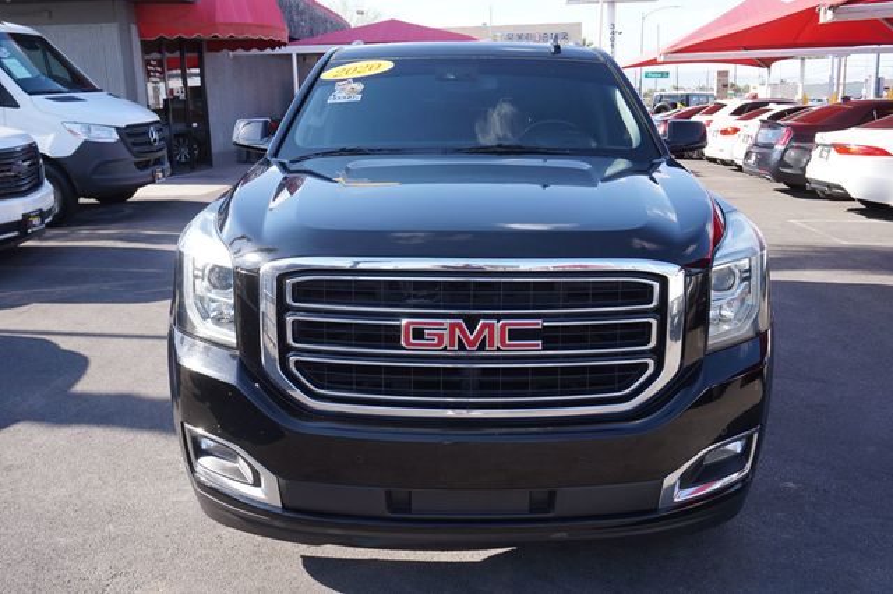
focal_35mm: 33
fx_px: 818
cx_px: 446
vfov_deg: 39.9
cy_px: 297
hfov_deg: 57.2
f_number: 6.3
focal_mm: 22
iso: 100
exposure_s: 1/125
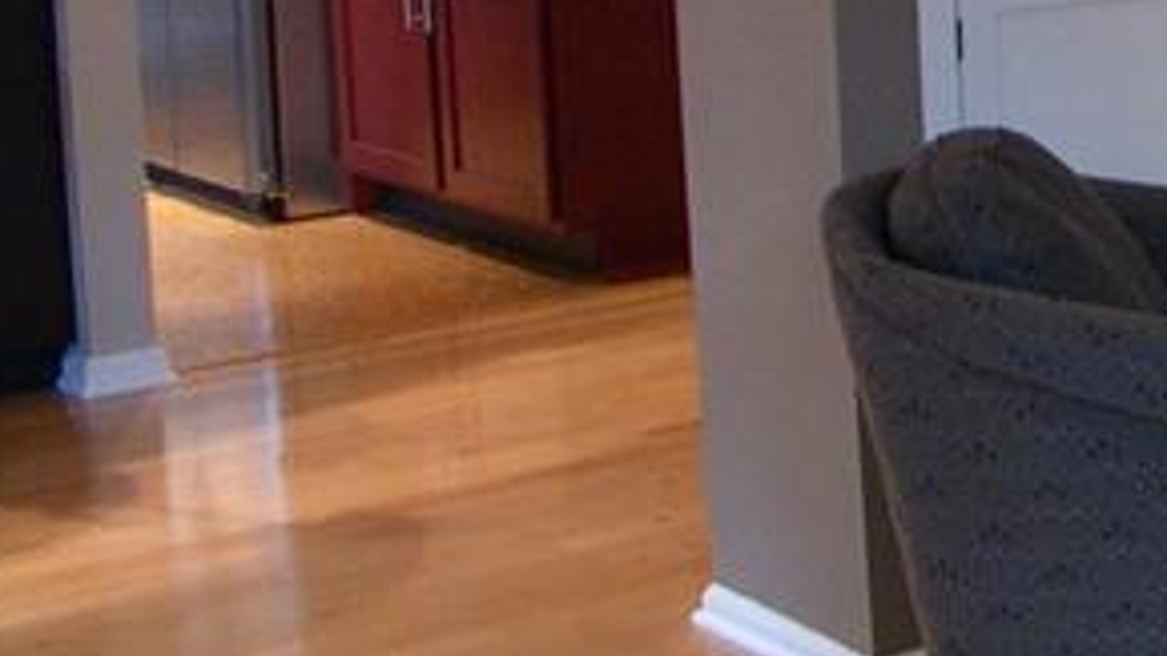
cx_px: 1775
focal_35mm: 146
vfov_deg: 8.2
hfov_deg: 13.8
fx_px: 4517
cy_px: -85
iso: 264
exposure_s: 1/4.6
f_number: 2.8
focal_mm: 8
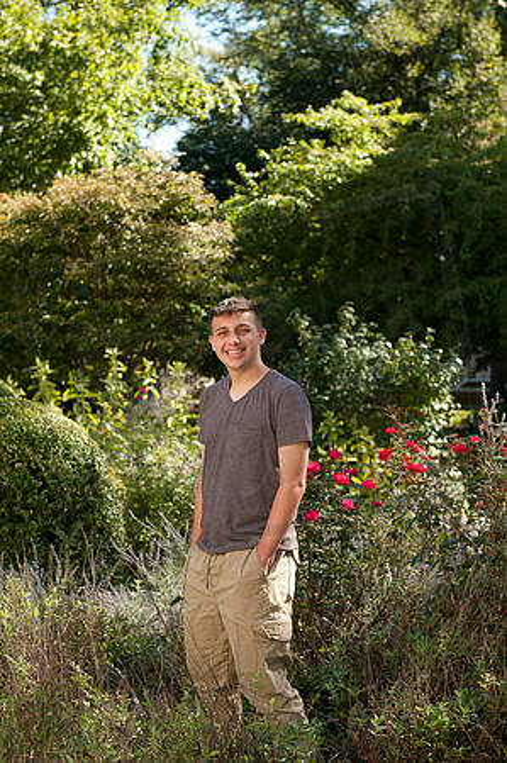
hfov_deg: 19.4
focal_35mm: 70
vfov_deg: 28.9
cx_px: 254
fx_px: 1482
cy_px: 382
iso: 160
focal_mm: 70
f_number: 5.6
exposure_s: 1/250
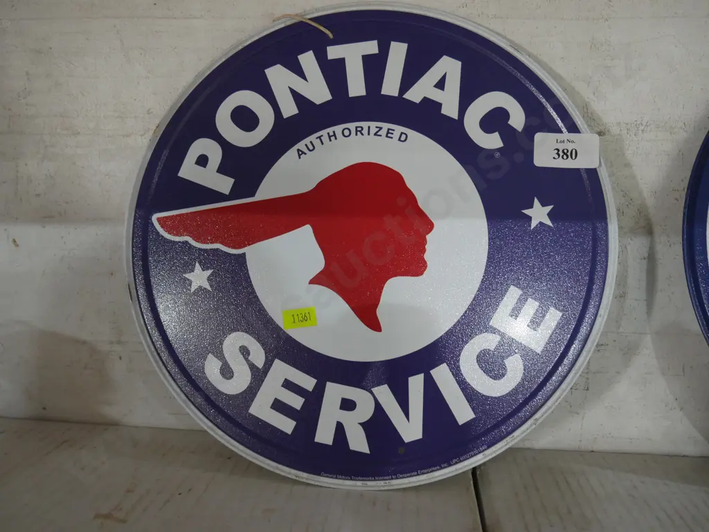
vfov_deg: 41.8
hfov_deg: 54.0
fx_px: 696
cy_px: 266
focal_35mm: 34
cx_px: 354
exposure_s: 1/60
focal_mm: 17
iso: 2000
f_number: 4
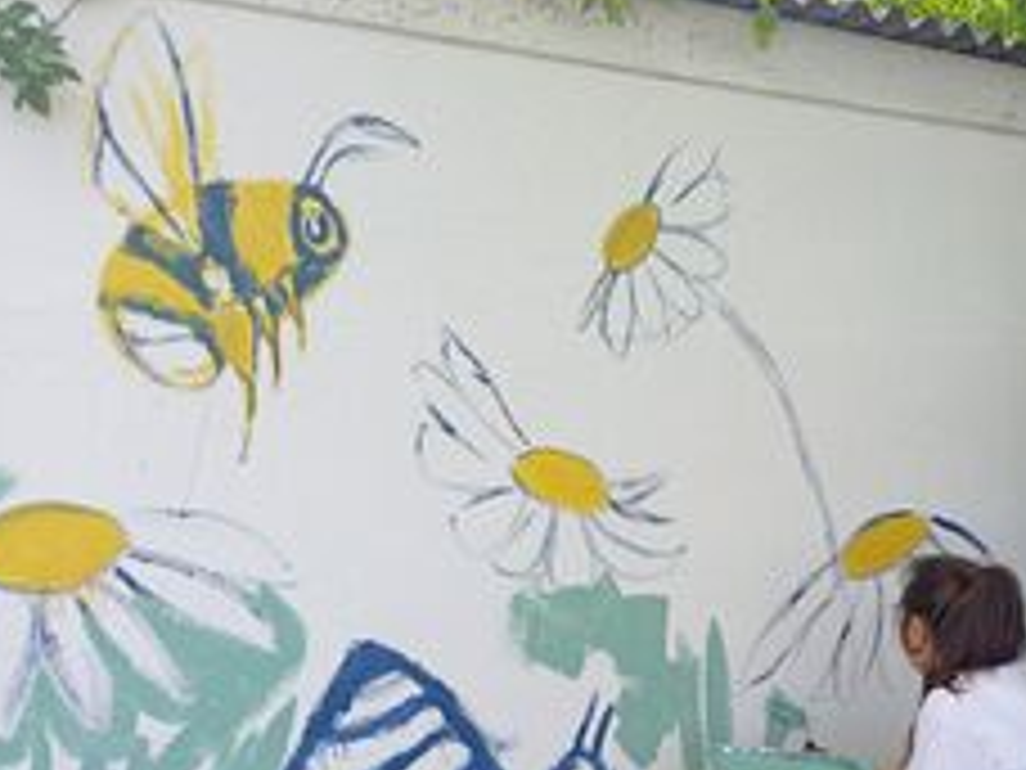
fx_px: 1126
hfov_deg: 47.8
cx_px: 718
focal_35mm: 38
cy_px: 540
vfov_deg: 37.1
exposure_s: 1/195
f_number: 1.8
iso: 50
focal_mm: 4.65
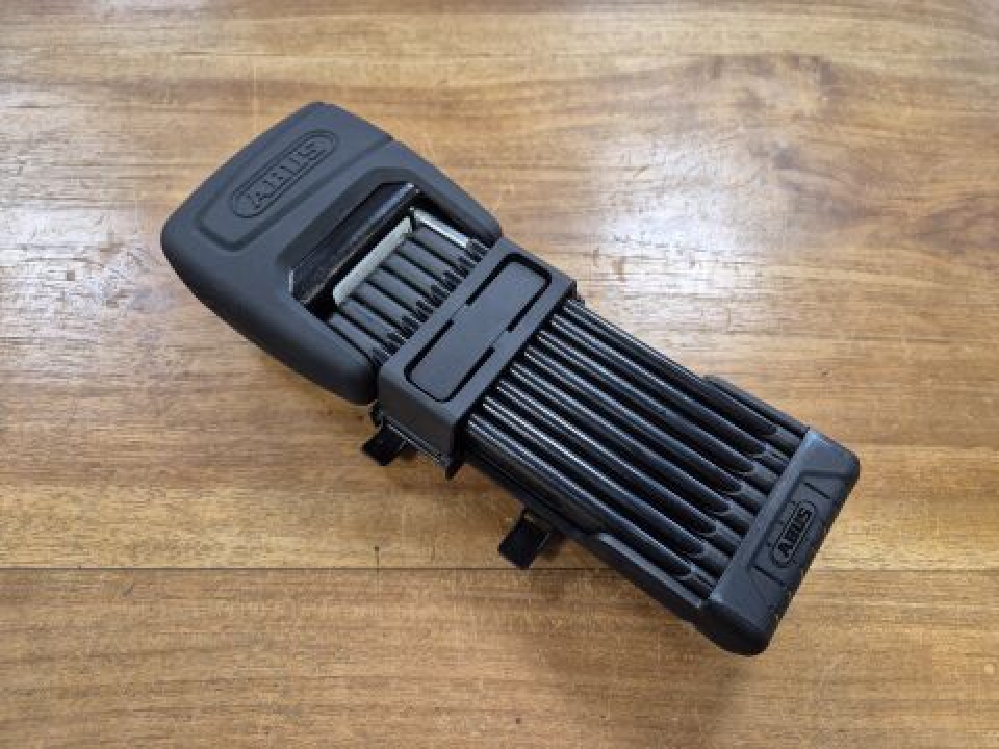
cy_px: 374
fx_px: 664
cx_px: 500
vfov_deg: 58.9
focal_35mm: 23
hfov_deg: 73.9
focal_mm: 5.4
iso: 250
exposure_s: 1/100
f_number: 1.8
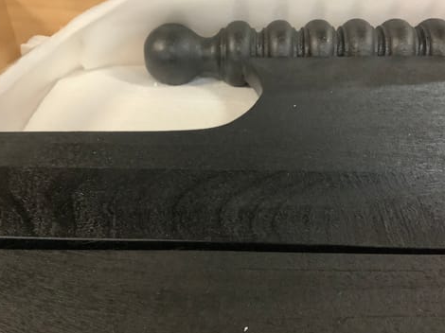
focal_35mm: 33
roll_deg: +3.3
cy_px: 161
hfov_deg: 55.4
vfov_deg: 42.9
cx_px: 213
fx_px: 424
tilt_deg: -37.9
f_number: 2.4
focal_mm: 3.3
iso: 400
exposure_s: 1/25
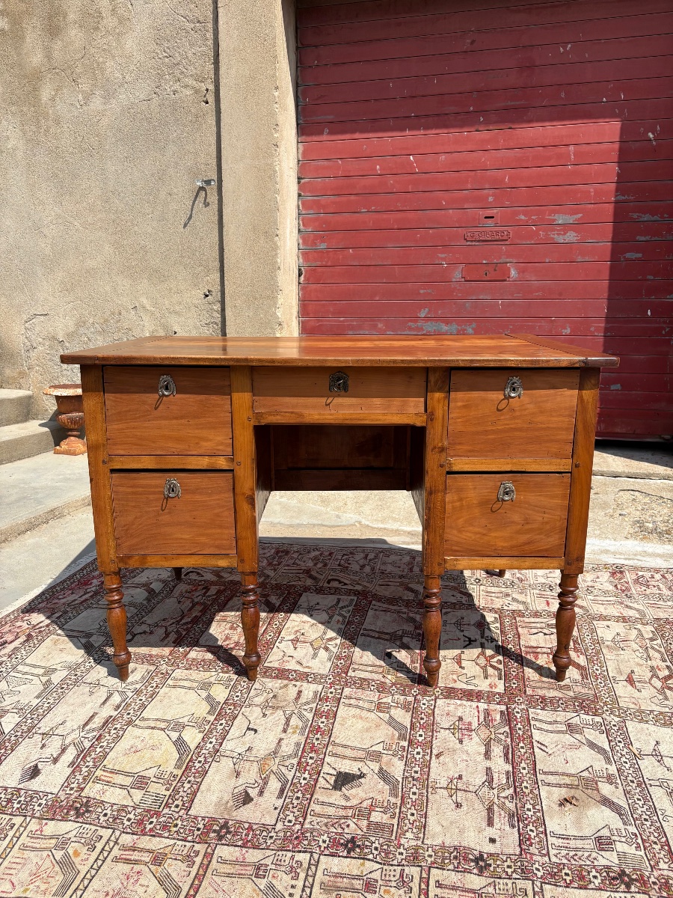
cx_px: 336
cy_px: 449
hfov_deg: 53.1
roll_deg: -1.0
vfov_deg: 67.3
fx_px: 674
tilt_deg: -11.5
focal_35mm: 26
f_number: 1.6
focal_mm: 5.96
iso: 50
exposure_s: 1/3831
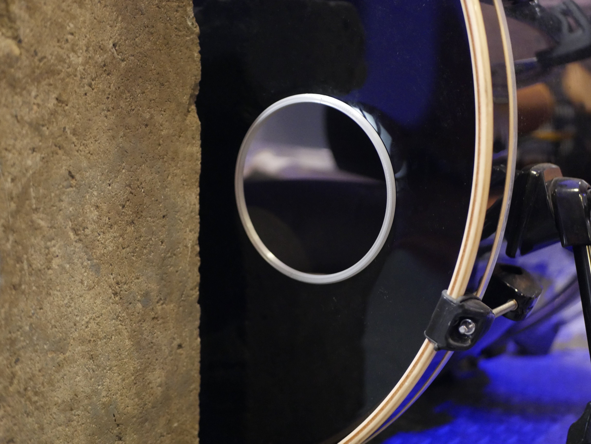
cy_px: 222
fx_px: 854
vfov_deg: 29.1
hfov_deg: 38.2
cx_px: 296
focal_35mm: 50
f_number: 1.7
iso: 3200
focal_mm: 25
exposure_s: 1/50
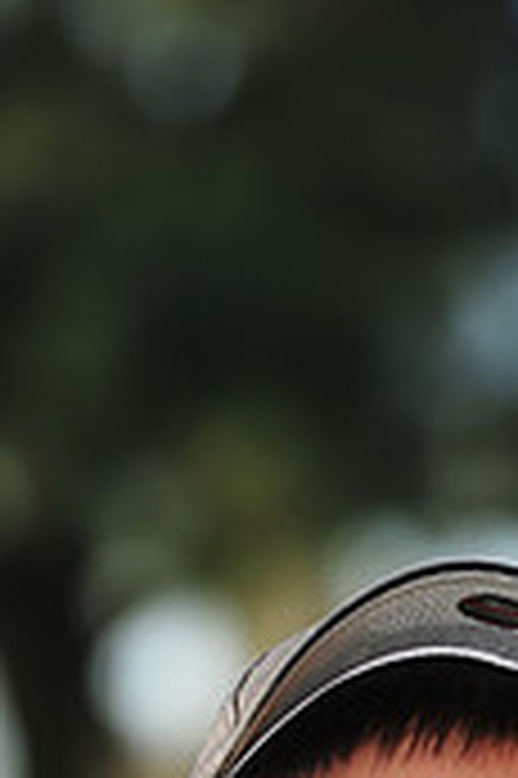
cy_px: 1223
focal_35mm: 453
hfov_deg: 3.0
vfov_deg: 4.5
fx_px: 9796
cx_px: 248
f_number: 4.5
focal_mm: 135
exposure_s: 1/500
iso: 200
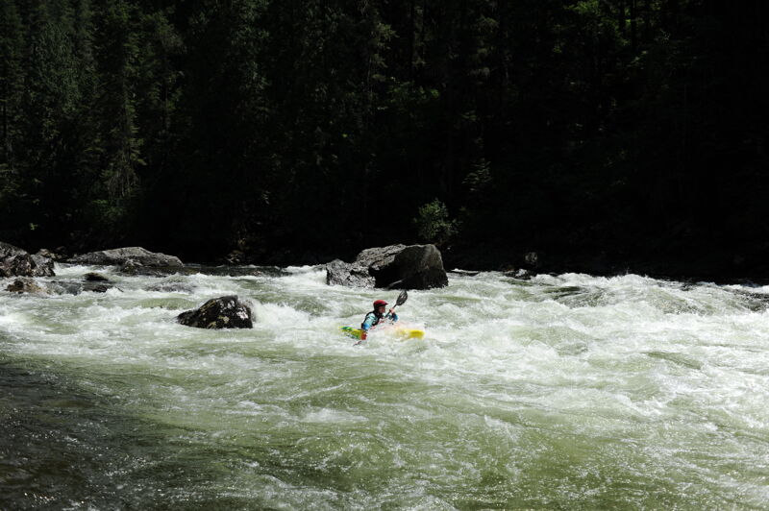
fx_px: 747
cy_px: 256
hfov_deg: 54.5
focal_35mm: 35
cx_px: 384
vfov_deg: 37.8
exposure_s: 1/2000
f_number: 5.6
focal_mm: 35
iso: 200
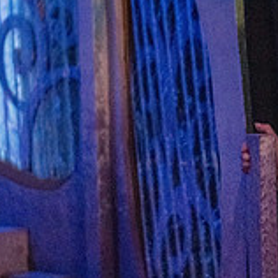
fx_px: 1417
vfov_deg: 11.2
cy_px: 150
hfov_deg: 11.0
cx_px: 331
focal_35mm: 156
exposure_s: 1/30
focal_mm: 50
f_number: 1.8
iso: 8000
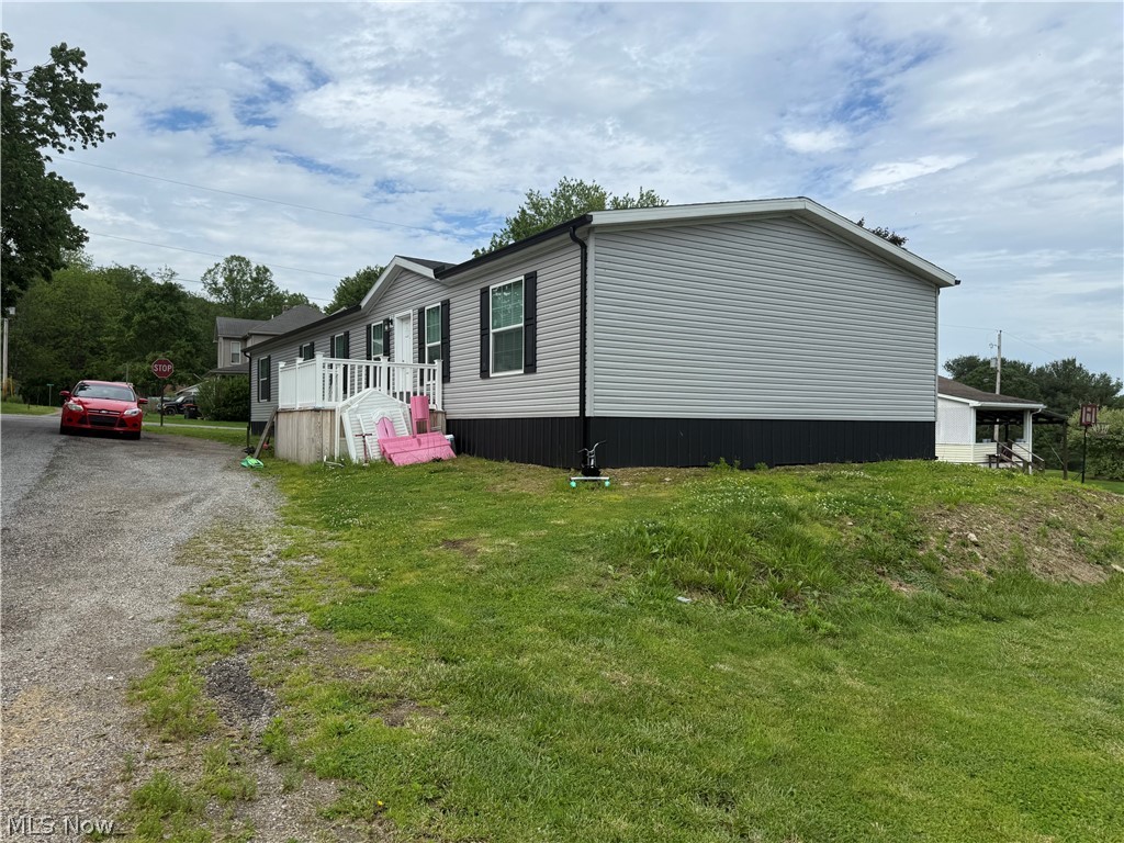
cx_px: 562
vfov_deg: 56.8
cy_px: 422
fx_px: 779
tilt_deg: +0.5
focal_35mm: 24
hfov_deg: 71.6
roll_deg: -1.9
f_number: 1.78
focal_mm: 6.76
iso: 80
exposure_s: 1/5319
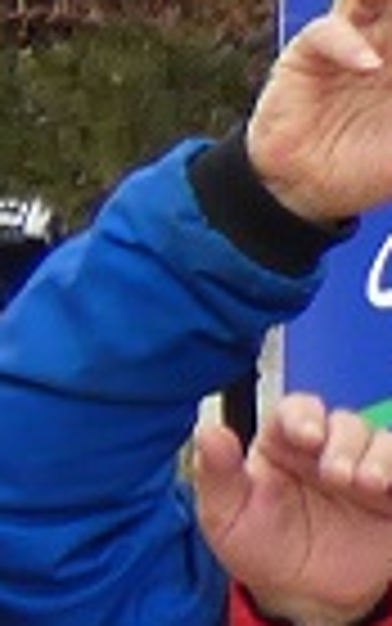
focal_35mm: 304
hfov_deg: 3.9
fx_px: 5191
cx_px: 1816
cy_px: 680
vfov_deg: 6.9
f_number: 3.4
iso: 80
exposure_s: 1/200
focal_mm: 6
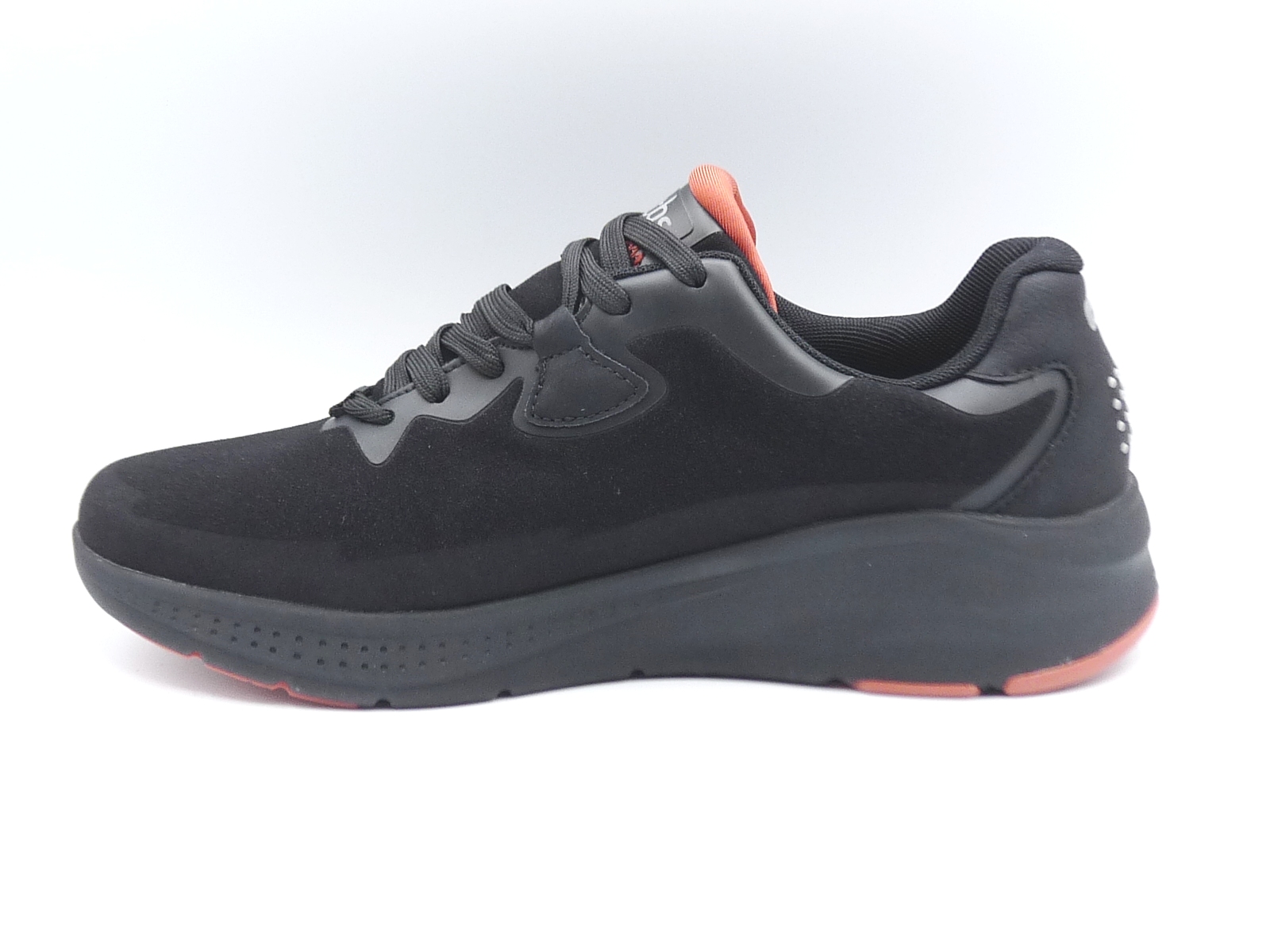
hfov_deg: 33.2
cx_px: 635
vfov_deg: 25.2
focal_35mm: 58
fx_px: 2128
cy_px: 476
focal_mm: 5.9
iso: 100
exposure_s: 1/100
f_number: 3.6
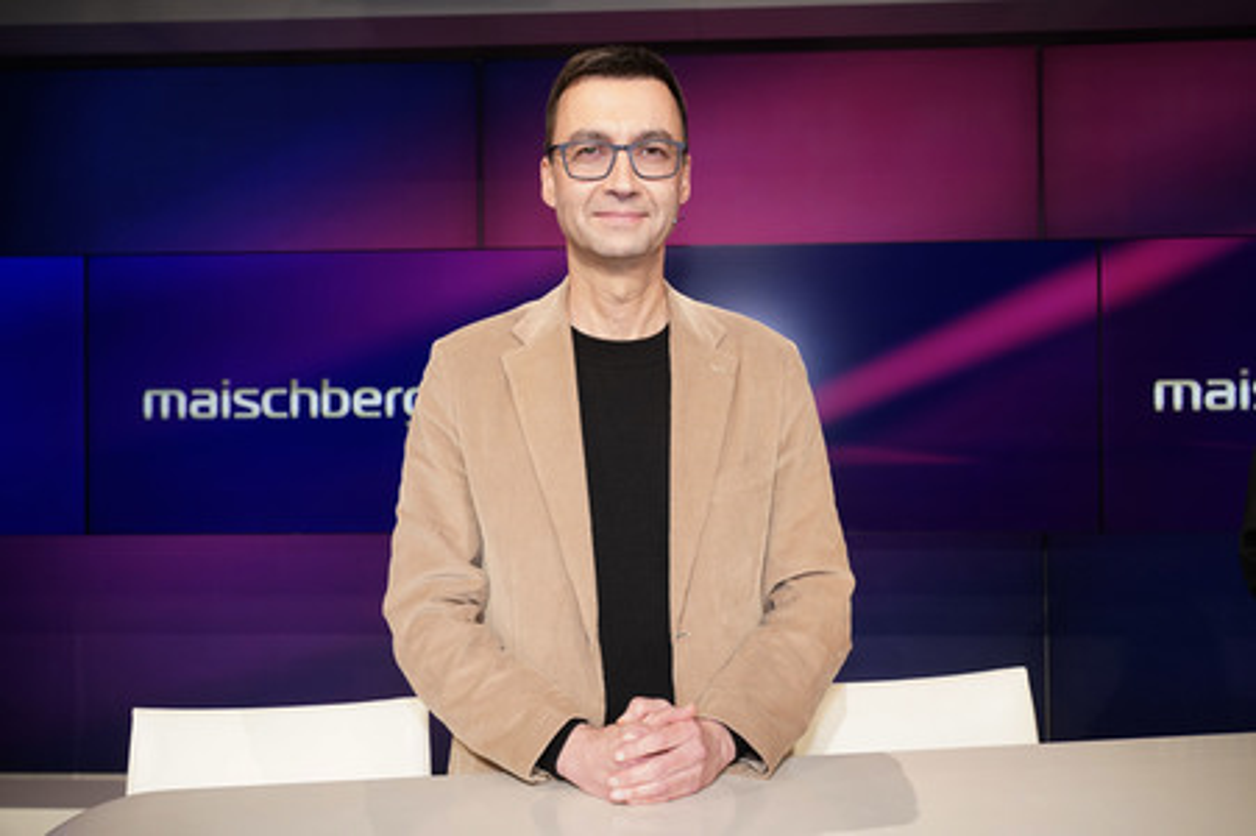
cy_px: 418
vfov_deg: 37.8
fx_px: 1220
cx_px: 628
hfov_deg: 54.5
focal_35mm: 35
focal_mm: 35
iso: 2000
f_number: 5
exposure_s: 1/125
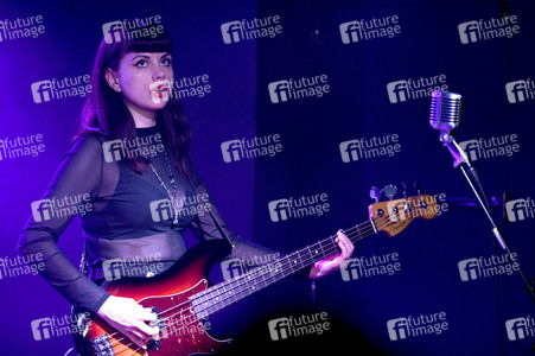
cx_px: 268
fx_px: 1930
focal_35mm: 130
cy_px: 178
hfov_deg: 15.8
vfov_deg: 10.5
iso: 2000
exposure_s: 1/160
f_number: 3.2
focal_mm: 130
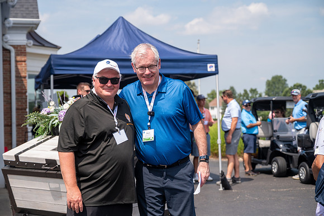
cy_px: 108
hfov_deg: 31.4
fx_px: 576
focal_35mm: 64
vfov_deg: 21.2
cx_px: 162
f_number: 5
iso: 250
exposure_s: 1/1000
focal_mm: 64
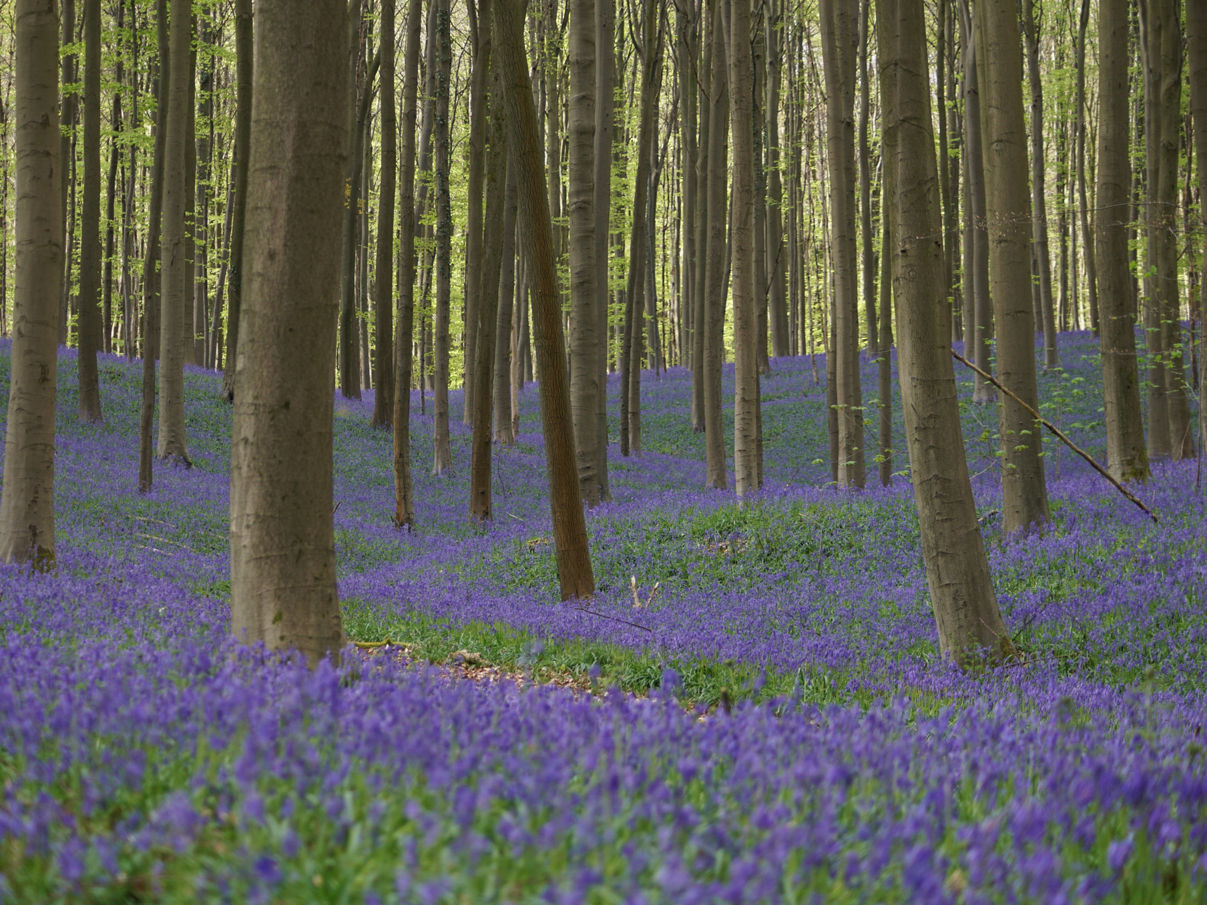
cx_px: 565
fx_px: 3417
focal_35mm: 98
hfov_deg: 20.0
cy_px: 453
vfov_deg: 15.1
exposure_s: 1/160
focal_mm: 60
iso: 200
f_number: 4
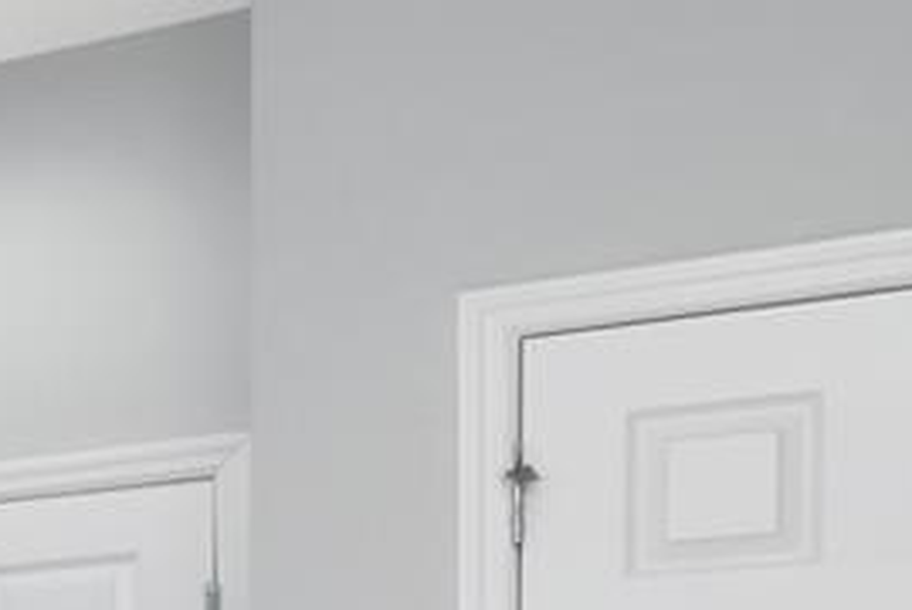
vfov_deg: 13.1
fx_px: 2485
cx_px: -1187
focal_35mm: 98
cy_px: 966
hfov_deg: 14.7
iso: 1000
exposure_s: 1/80
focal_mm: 11
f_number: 6.3
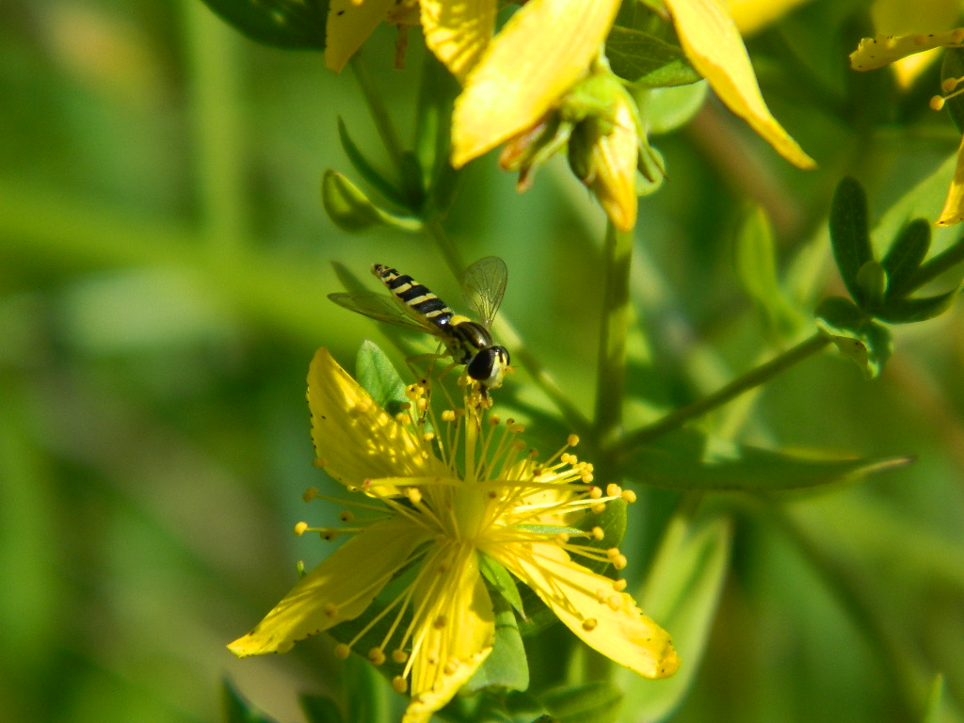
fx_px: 4929
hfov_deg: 11.2
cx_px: 482
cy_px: 362
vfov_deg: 8.4
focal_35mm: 177
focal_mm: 31.8
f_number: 5.1
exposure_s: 1/500
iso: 110
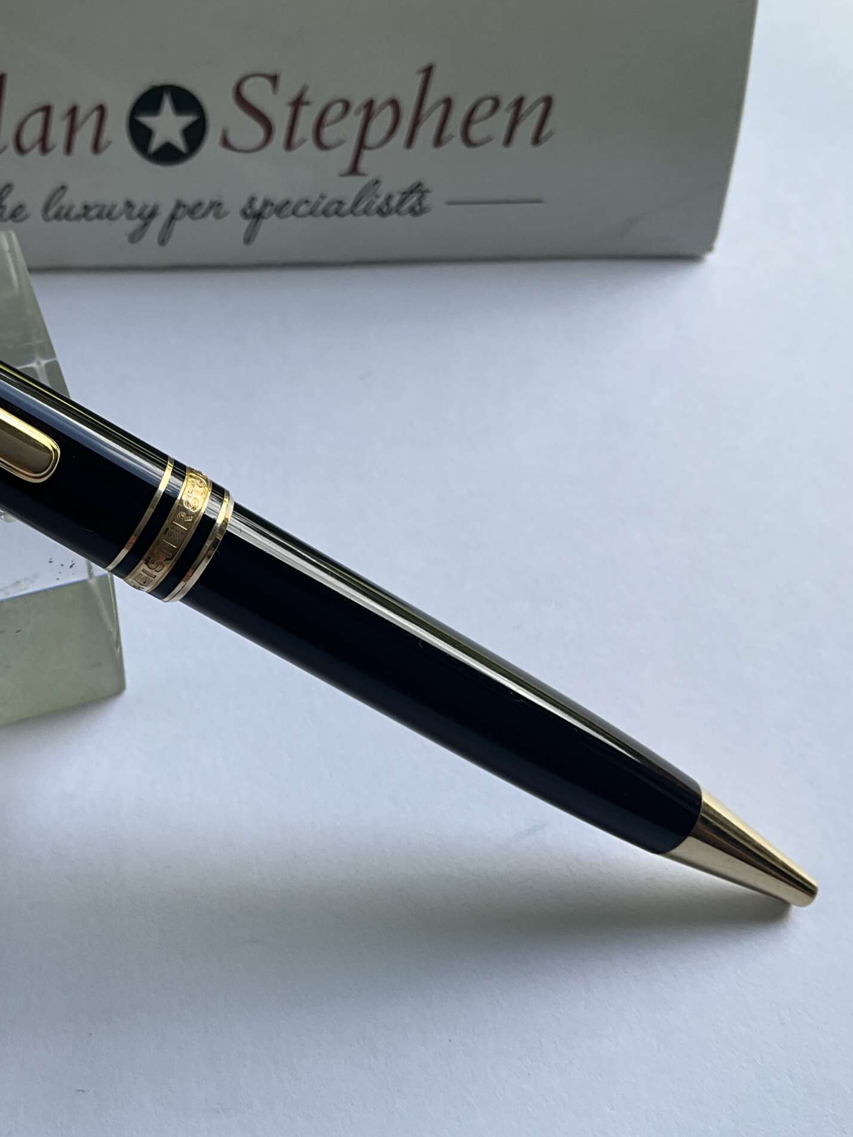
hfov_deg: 35.5
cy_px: 565
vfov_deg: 47.9
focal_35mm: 39
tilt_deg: -55.9
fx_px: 1281
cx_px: 158
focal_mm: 3
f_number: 1.8
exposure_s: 1/164
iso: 20
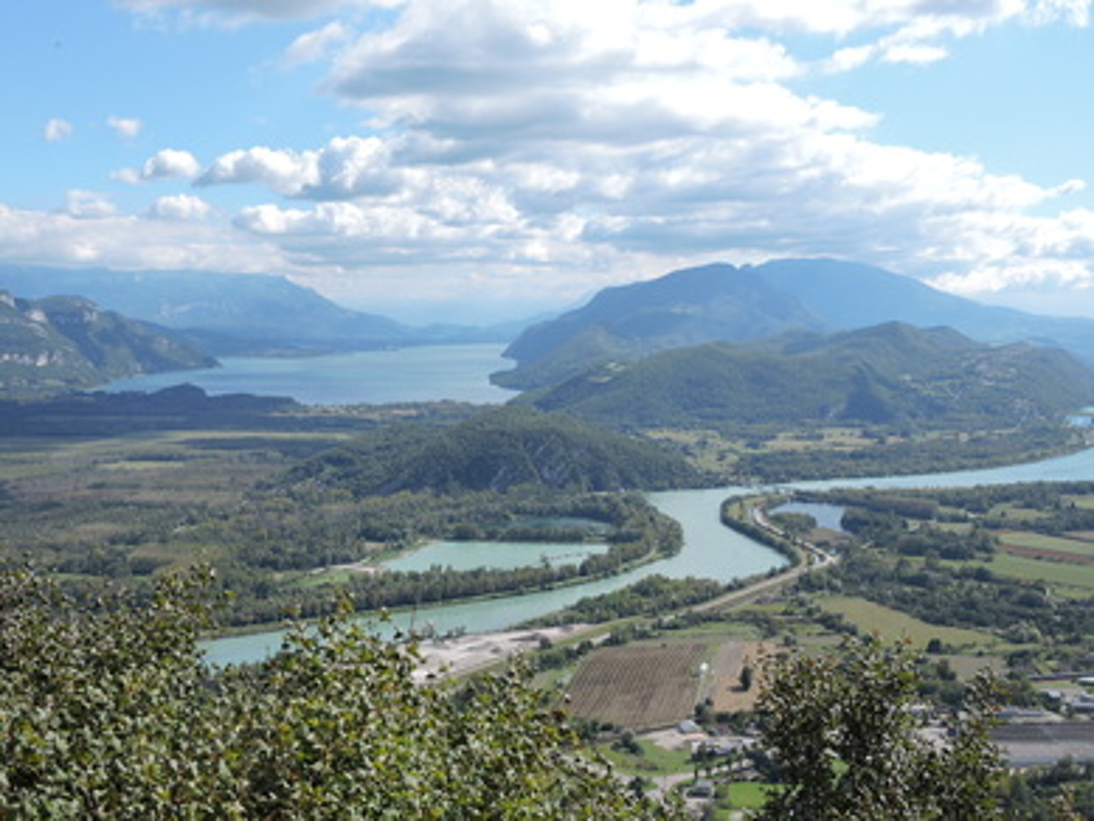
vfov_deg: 29.1
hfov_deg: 38.2
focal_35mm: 50
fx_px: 1581
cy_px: 410
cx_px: 547
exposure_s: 1/800
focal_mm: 9
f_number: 4
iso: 100
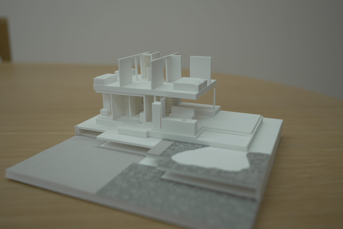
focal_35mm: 31
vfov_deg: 42.3
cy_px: 114
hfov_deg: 60.3
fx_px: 295
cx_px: 172
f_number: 2.8
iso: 125
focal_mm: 21
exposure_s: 1/250
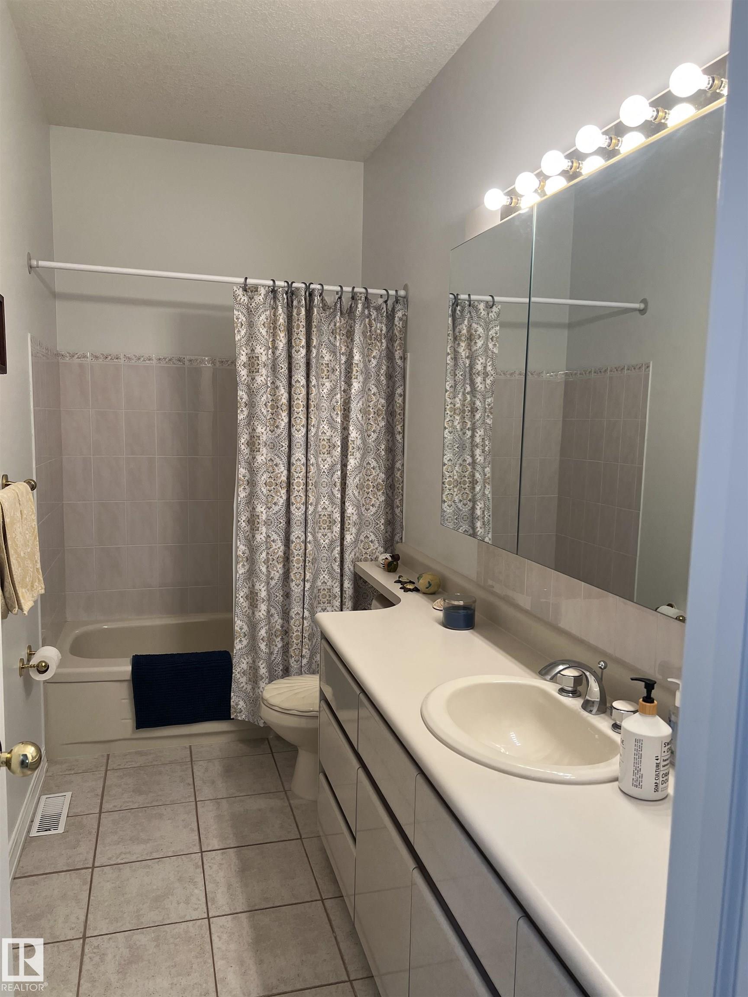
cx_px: 374
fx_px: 749
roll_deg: -0.7
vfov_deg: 67.3
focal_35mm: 26
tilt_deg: -6.4
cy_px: 498
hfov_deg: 53.1
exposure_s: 1/120
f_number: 1.5
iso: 80
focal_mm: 5.7
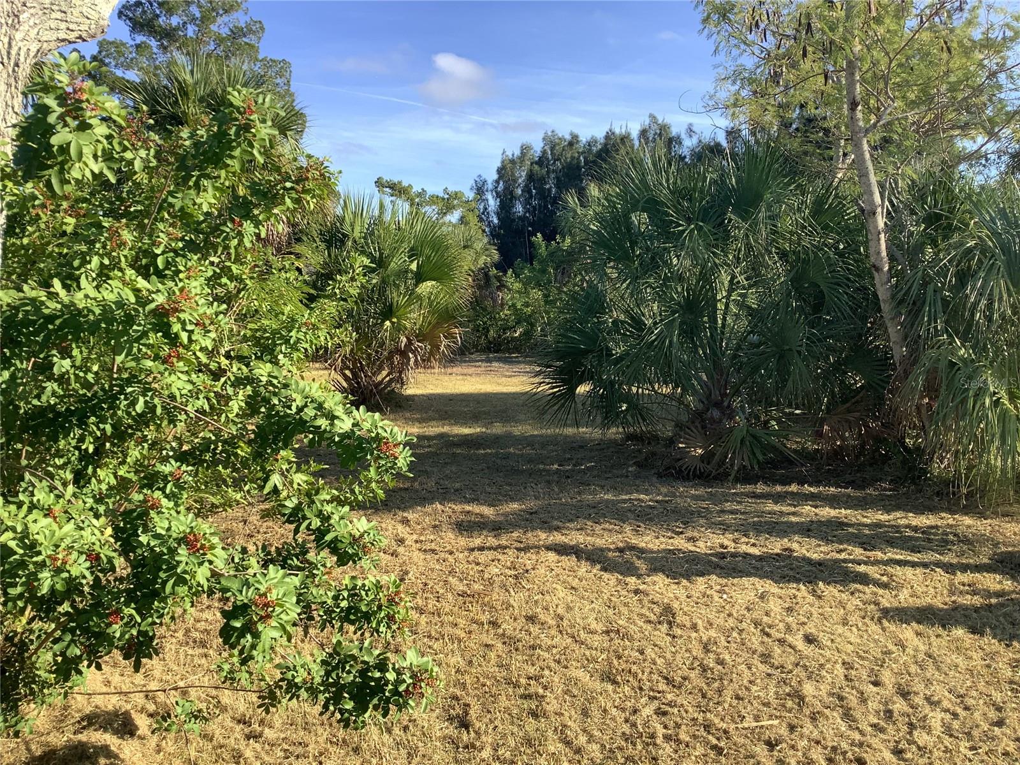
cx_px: 510
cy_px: 382
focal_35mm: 31
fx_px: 913
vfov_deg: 45.4
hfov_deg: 58.4
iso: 25
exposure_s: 1/500
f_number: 2.4
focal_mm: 3.3
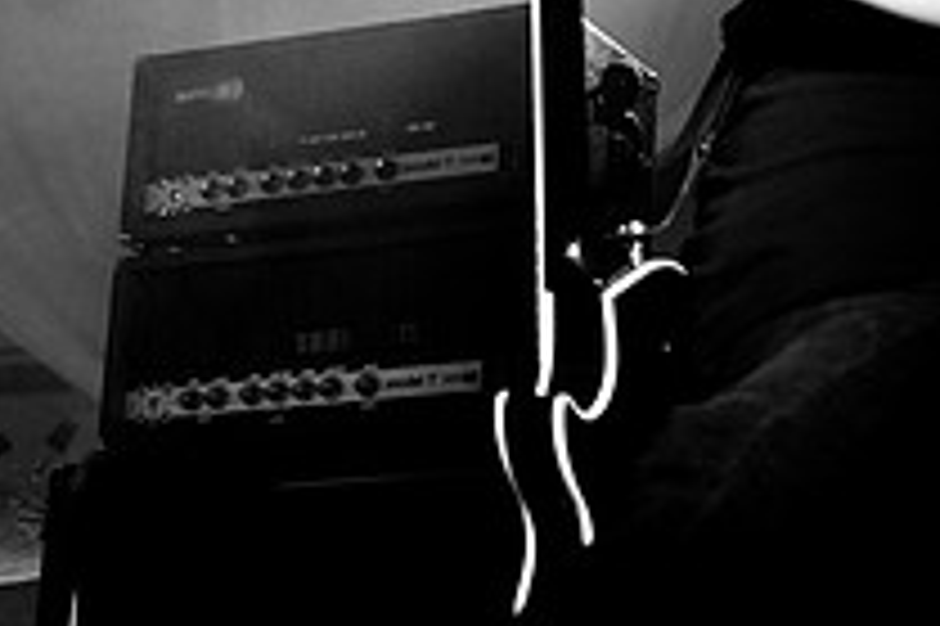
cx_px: -9
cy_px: 65
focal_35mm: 145
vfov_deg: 9.4
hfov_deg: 13.9
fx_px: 3793
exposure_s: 1/500
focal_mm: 35
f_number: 2.8
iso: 800
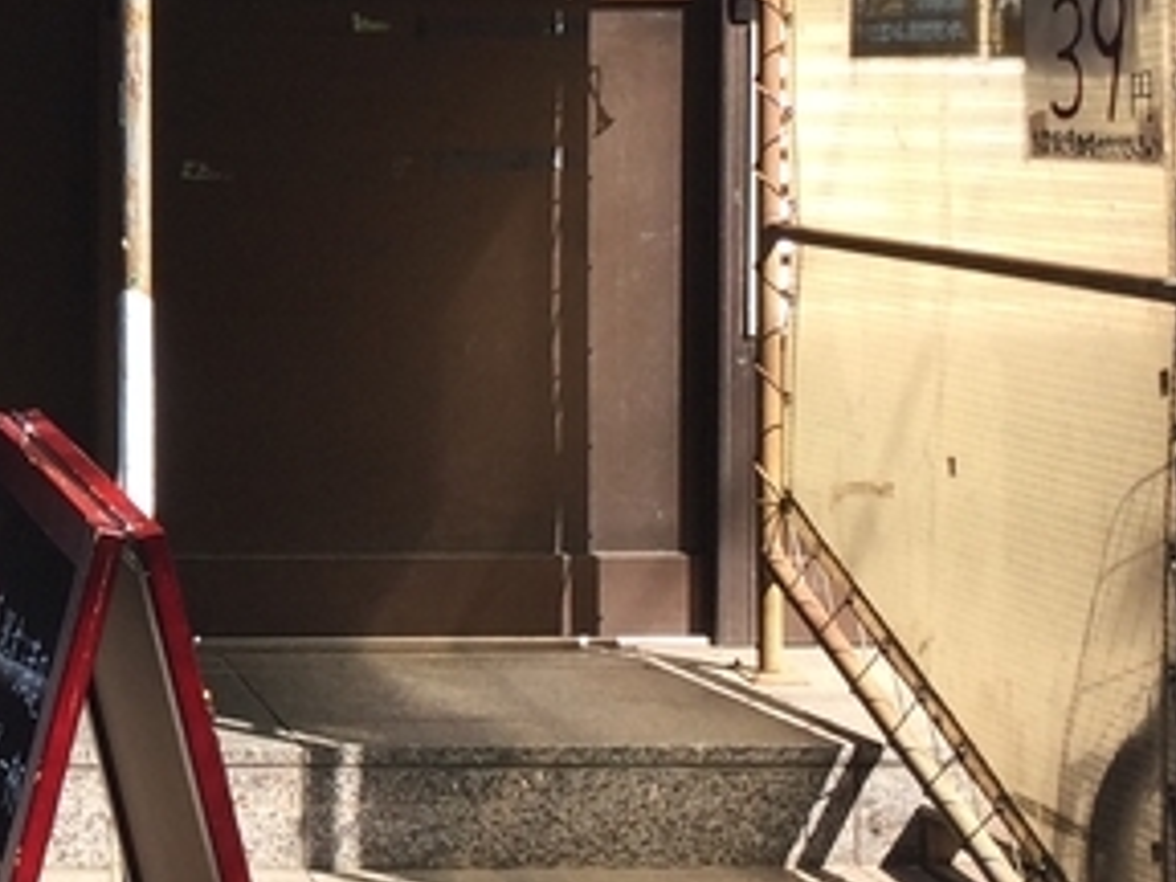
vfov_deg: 14.3
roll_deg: -0.2
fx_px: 3499
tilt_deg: -0.2
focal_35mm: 103
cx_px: -355
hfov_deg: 17.8
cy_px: 147
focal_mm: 4.15
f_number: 2.2
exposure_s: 1/513
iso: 32
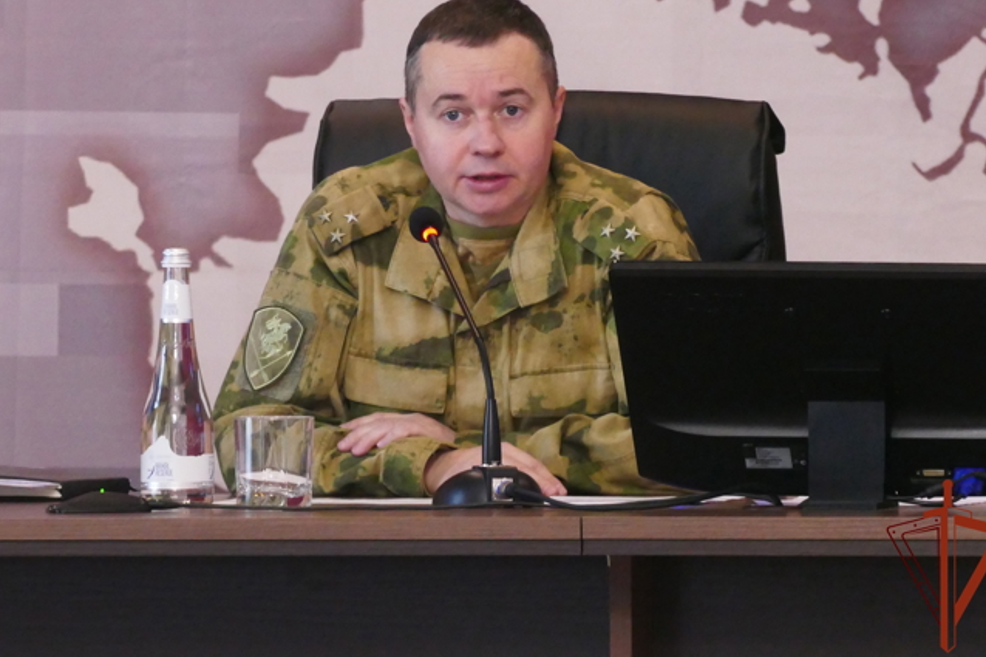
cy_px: 275
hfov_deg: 3.2
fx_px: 17715
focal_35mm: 647
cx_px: 464
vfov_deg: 2.1
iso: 2500
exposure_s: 1/30
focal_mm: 146
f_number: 5.6
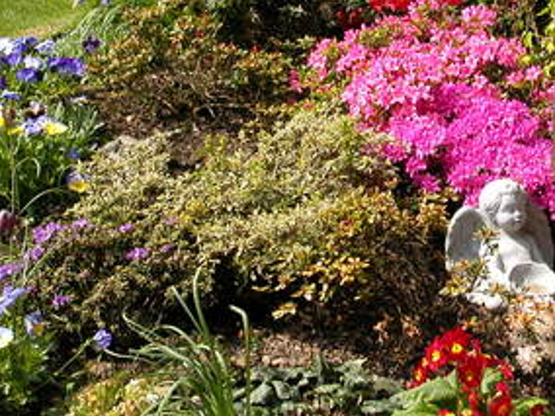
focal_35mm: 90
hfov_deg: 21.6
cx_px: 414
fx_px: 1443
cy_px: 129
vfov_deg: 16.4
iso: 100
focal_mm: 8.9
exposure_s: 1/573
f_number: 3.4
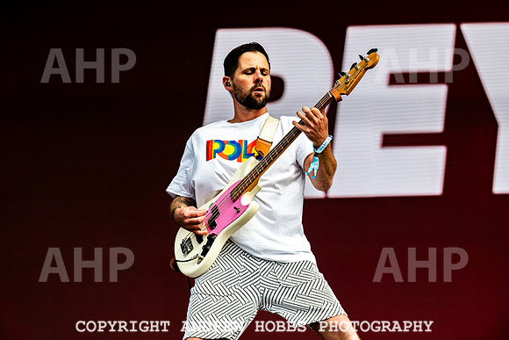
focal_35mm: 112
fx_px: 1584
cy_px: 170
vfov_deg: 12.2
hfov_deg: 18.3
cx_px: 254
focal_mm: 112
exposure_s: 1/5000
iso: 400
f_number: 4.5
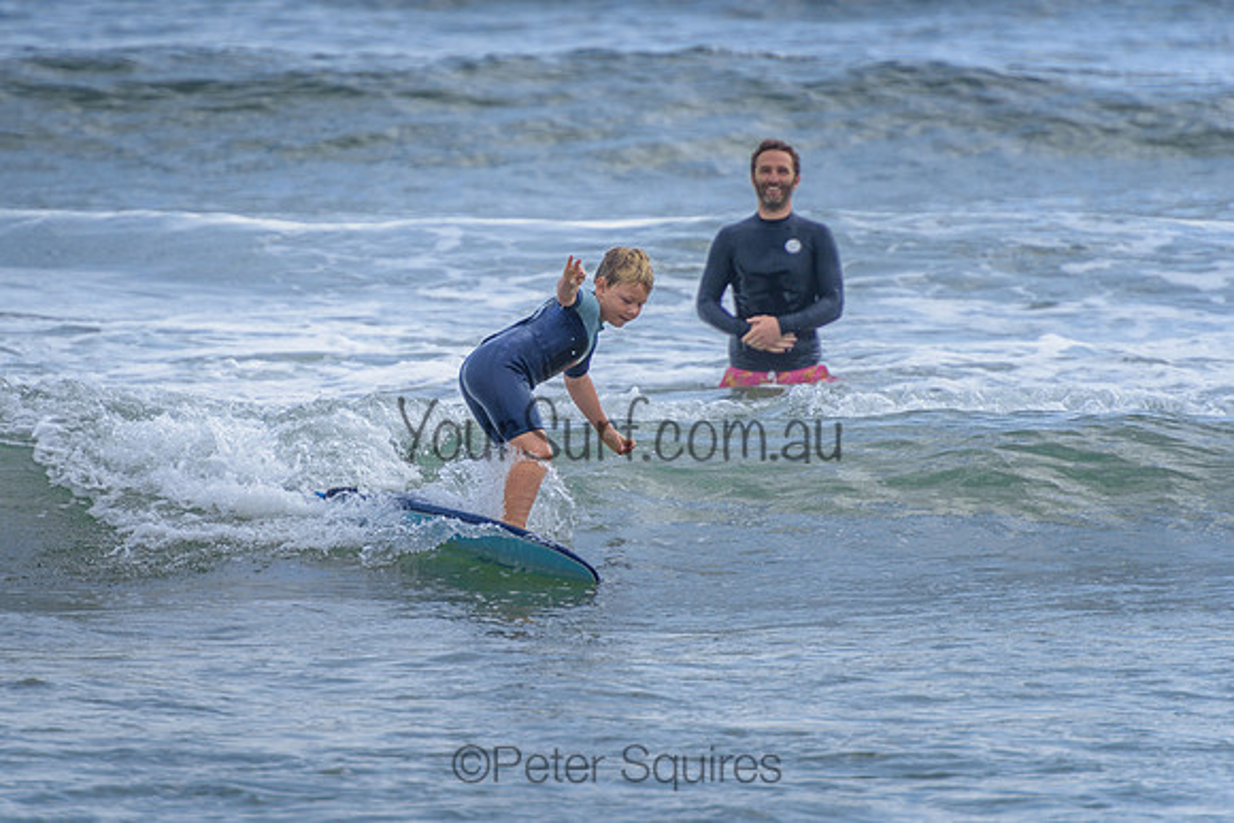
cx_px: 478
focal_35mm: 490
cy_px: 319
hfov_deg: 4.2
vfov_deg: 2.8
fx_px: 16810
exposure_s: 1/1600
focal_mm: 400
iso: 180
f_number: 5.6
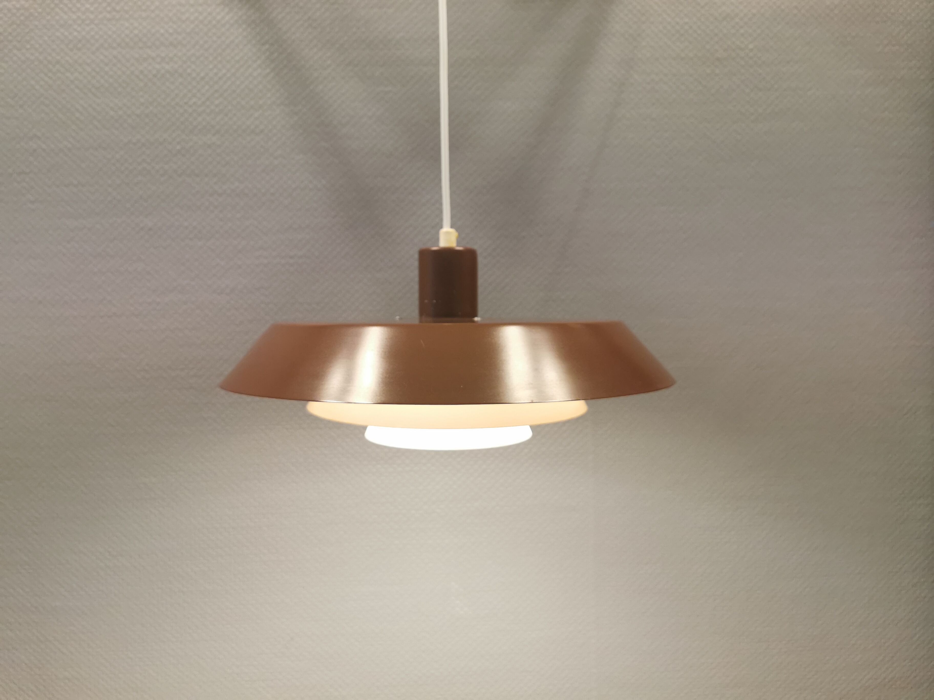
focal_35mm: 27
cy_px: 350
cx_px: 467
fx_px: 729
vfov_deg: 51.4
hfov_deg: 65.3
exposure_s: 1/60
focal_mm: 5.56
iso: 160
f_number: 1.6
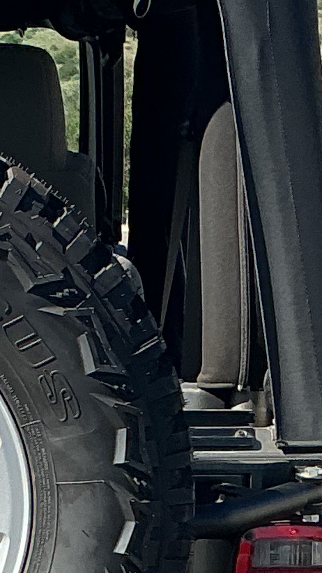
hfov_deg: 7.7
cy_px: 555
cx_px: -172
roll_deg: -1.4
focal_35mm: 155
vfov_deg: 13.7
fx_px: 2354
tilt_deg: -7.2
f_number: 1.8
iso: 25
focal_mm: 3
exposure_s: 1/1250
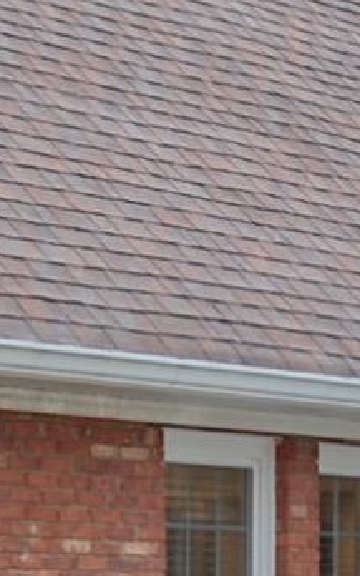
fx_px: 2683
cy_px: 724
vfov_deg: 11.9
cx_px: -22
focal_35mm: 171
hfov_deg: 7.6
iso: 400
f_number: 8
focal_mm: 20
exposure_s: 1/15
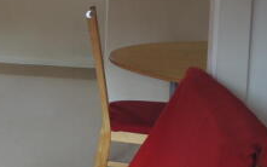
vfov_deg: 18.7
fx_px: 487
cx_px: -68
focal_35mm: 67
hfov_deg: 26.5
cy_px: -15
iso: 110
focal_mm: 4.3
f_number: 3
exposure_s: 1/30
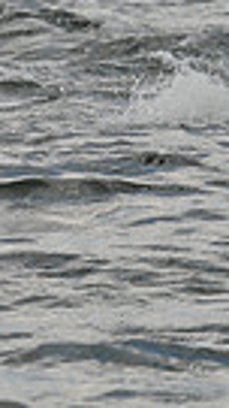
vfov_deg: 2.4
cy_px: 41
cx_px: 862
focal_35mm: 911
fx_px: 9831
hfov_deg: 1.3
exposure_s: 1/800
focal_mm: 135
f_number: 7.1
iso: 200
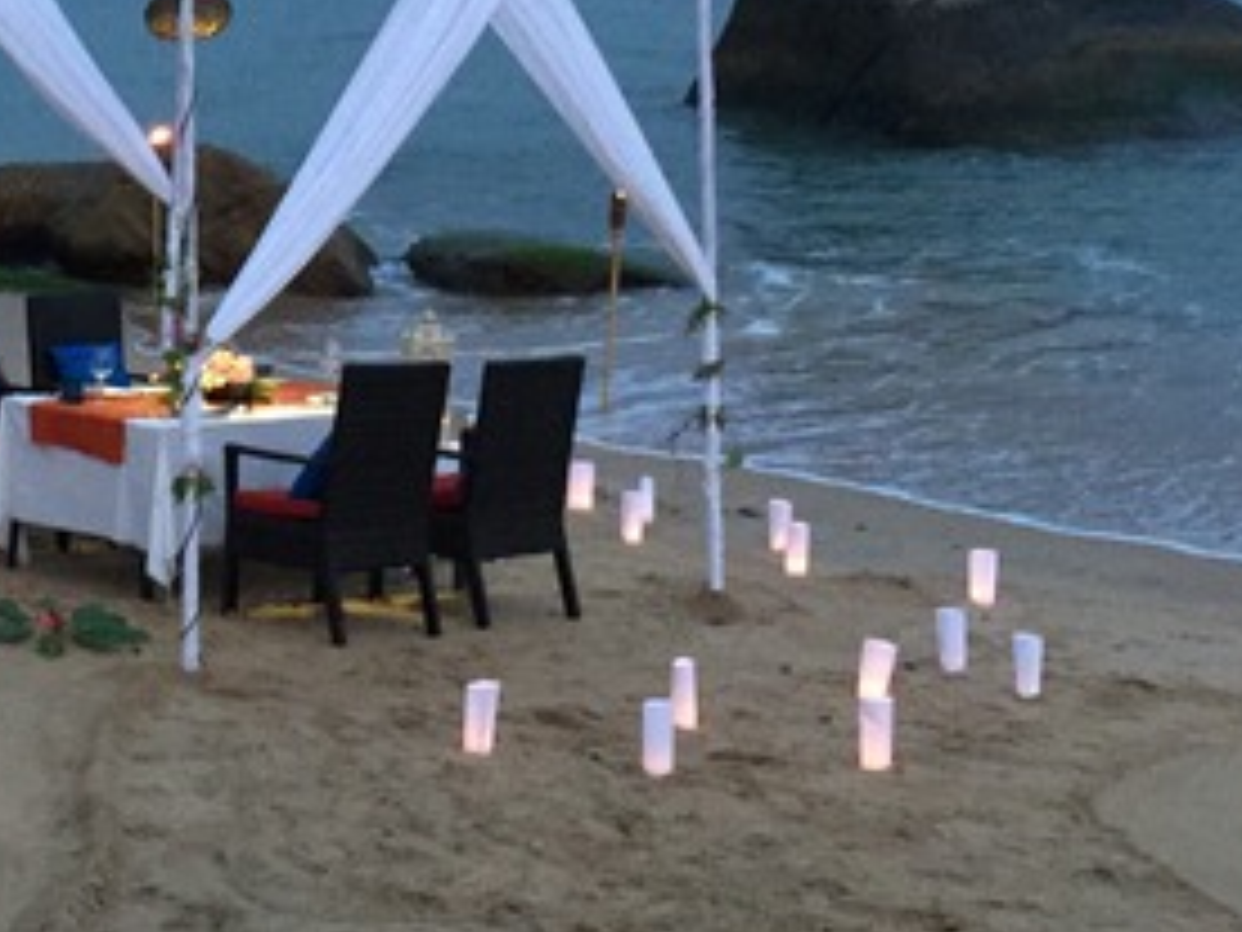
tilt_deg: -3.8
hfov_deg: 22.6
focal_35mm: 84
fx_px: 3014
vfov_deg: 17.1
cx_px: 76
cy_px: -41
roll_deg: +1.3
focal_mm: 4.15
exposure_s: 1/20
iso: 250
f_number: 2.2
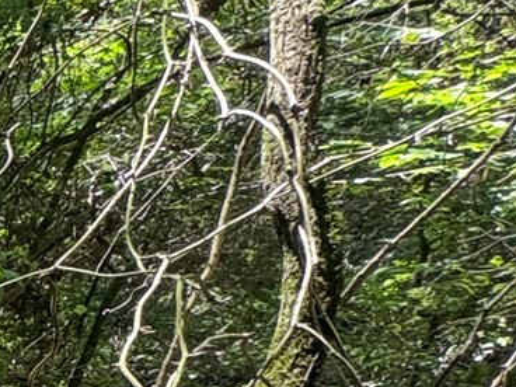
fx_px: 1163
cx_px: -799
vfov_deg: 17.0
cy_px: 593
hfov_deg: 14.0
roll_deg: -2.8
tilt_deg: -15.5
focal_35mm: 78
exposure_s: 1/99
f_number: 2.2
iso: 80
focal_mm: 2.22
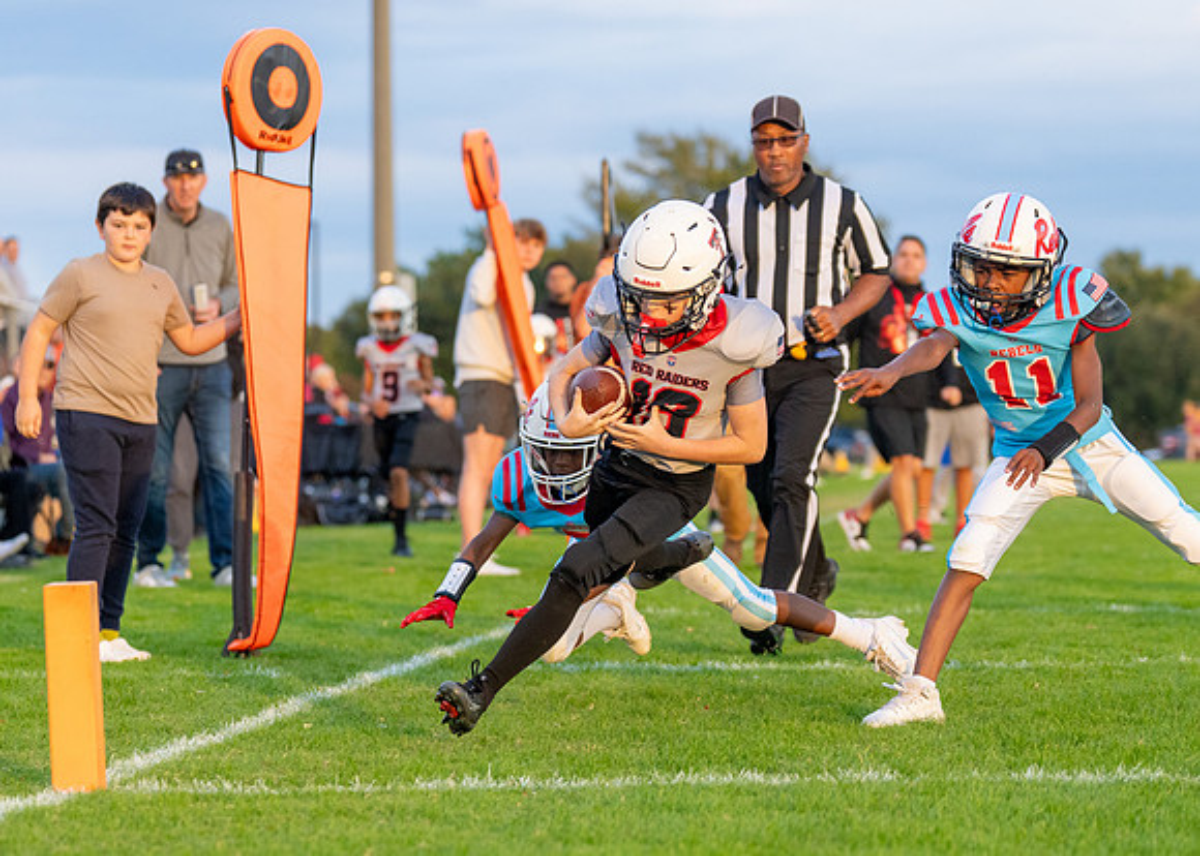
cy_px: 471
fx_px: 5153
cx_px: 539
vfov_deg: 9.5
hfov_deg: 13.3
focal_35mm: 151
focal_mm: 94
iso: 1000
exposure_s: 1/1600
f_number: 2.8
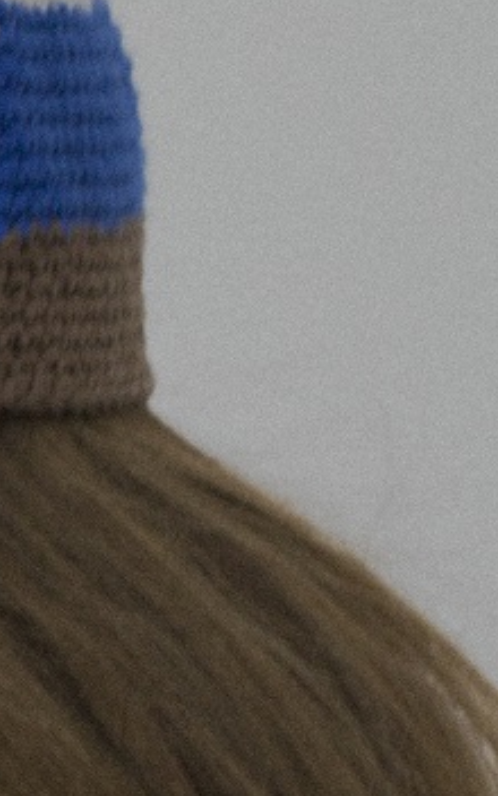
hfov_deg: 3.1
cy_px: 647
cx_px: -282
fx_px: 9034
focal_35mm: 416
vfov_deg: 5.0
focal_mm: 52
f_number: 5.6
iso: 140
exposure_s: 1/80
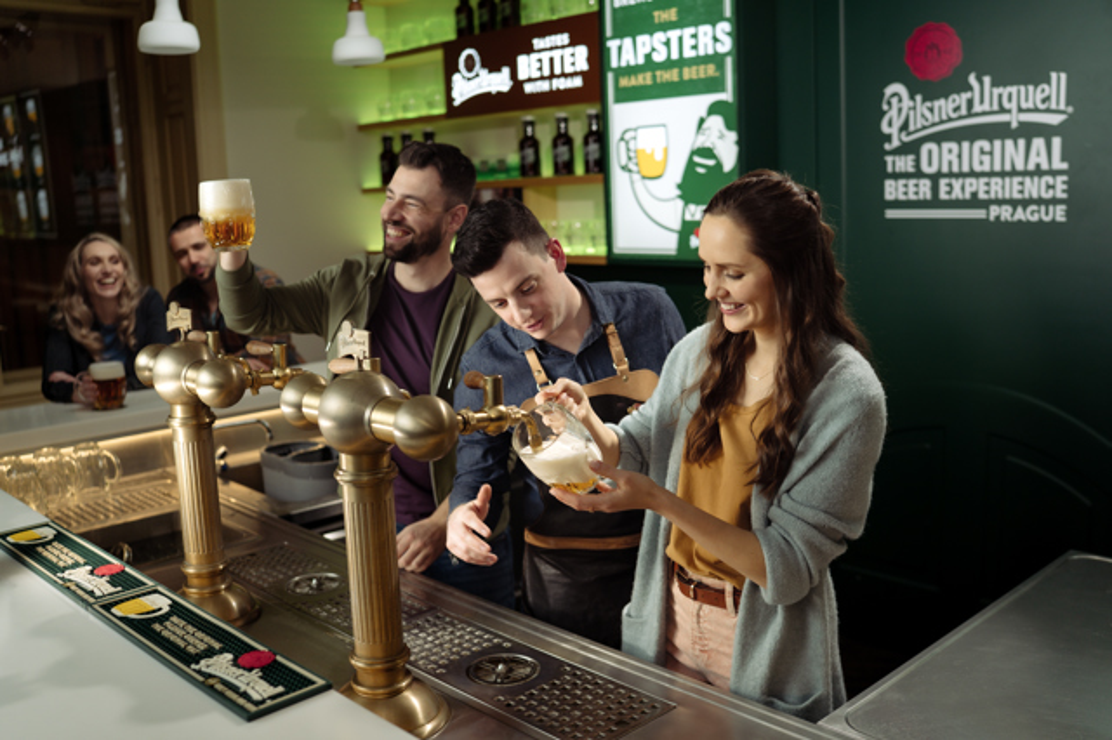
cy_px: 370
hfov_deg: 54.5
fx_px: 1081
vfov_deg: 37.8
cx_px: 556
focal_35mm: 35
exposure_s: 1/200
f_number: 2.2
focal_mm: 35
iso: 200
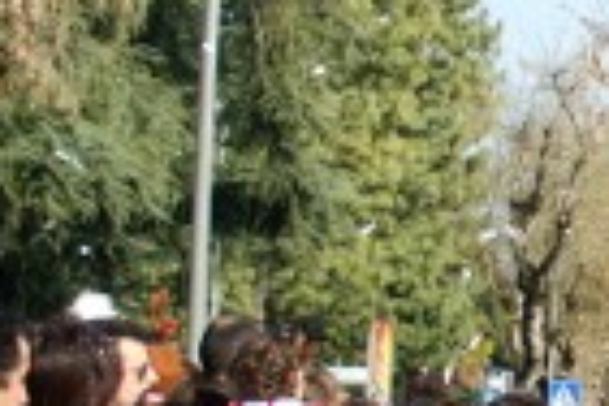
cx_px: 1361
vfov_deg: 7.2
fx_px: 3214
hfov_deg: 9.8
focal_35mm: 190
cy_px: 125
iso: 100
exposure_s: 1/500
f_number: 4.5
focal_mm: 28
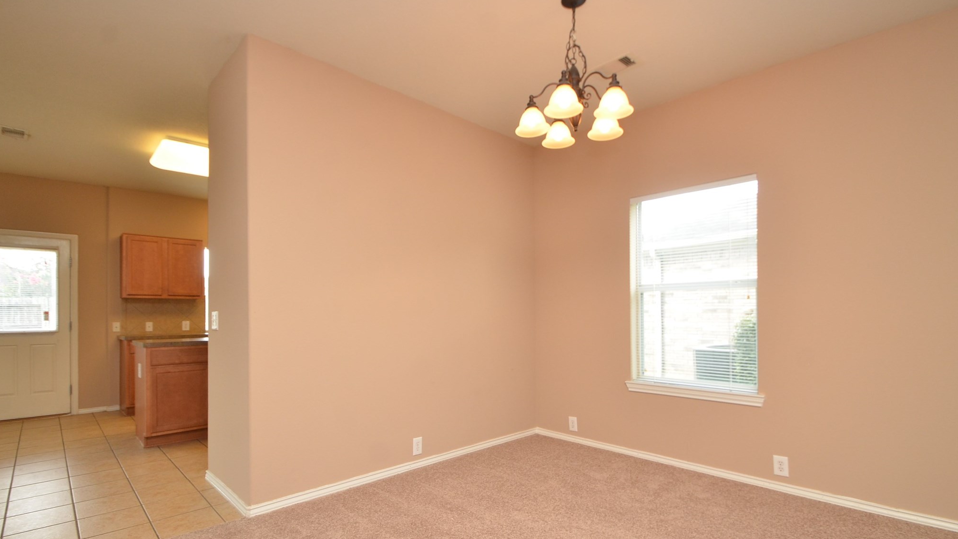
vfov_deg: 63.6
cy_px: 308
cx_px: 456
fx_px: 432
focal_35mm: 17
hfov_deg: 95.9
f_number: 6.3
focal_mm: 10
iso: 640
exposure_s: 1/60
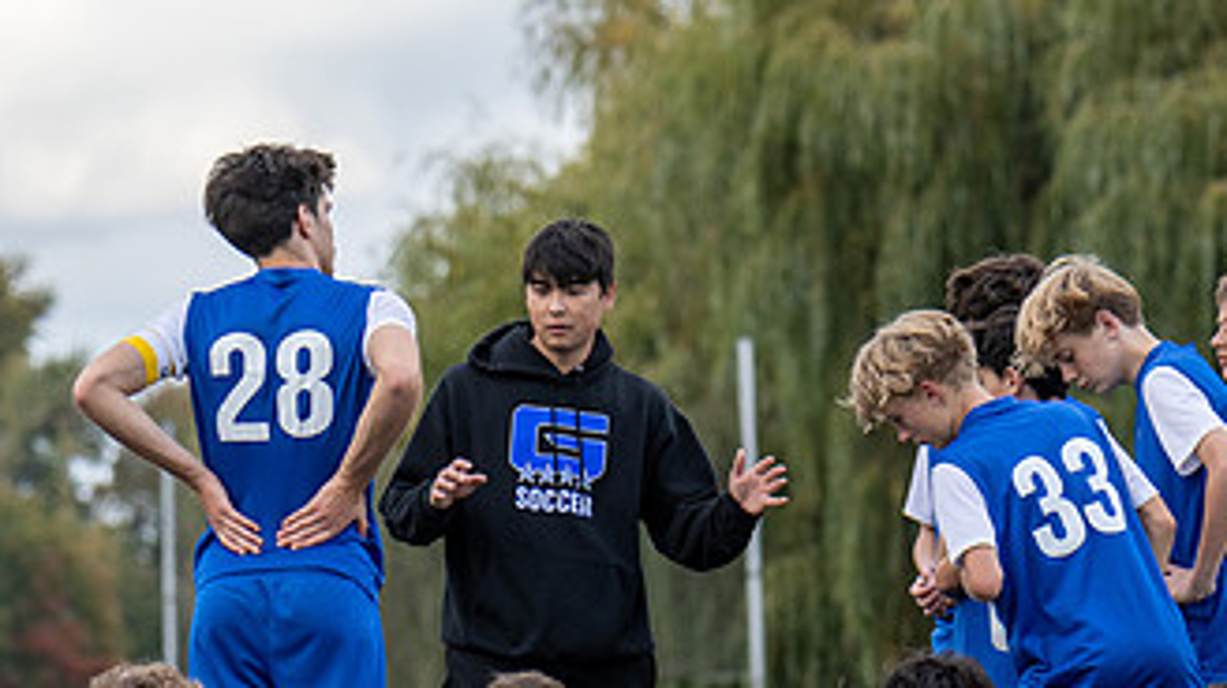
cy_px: 454
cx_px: 542
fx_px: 13071
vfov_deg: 3.0
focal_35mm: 402
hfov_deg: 5.4
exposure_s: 1/1000
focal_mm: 200
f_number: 5.3
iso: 1000
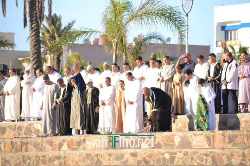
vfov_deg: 5.7
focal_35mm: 240
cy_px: 83
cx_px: 125
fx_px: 1666
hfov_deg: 8.6
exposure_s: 1/500
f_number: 5.6
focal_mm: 160
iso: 110
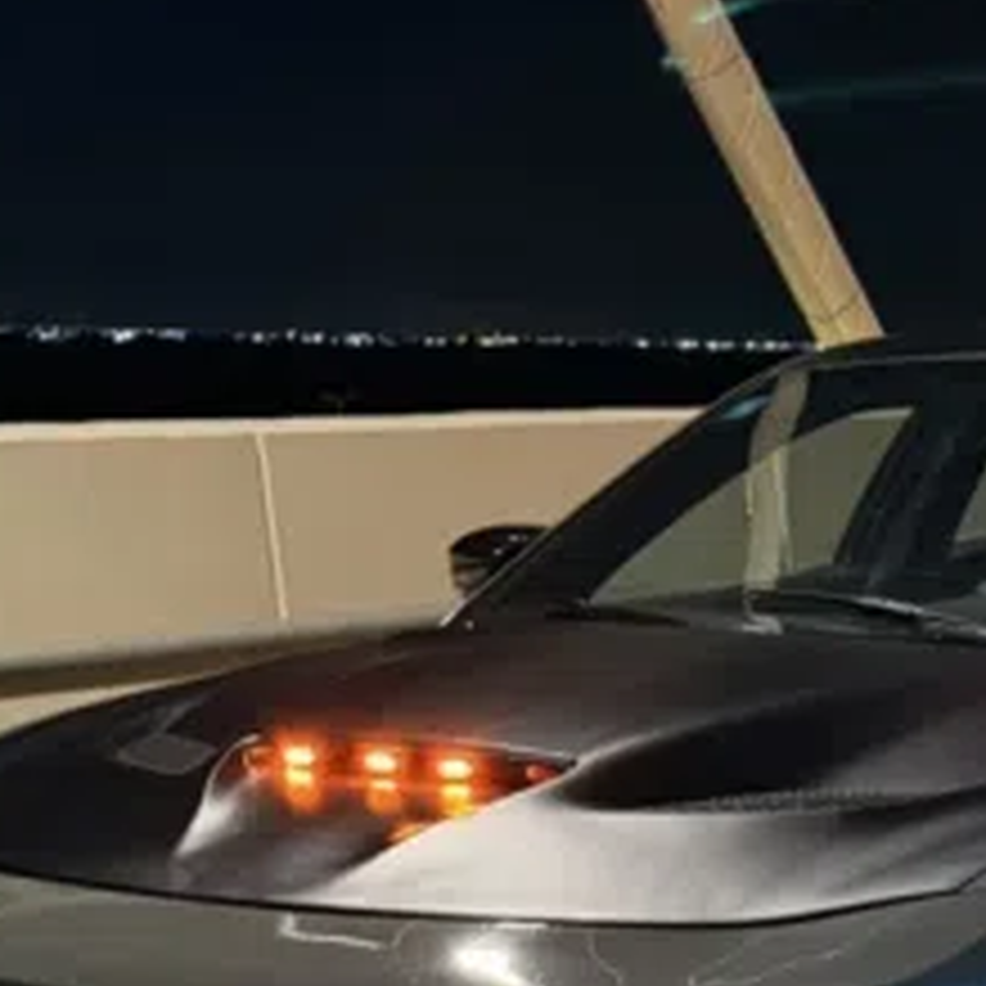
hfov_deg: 26.8
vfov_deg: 27.7
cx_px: 887
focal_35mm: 62
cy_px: 527
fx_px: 1998
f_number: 1.78
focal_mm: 6.76
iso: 640
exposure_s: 1/33
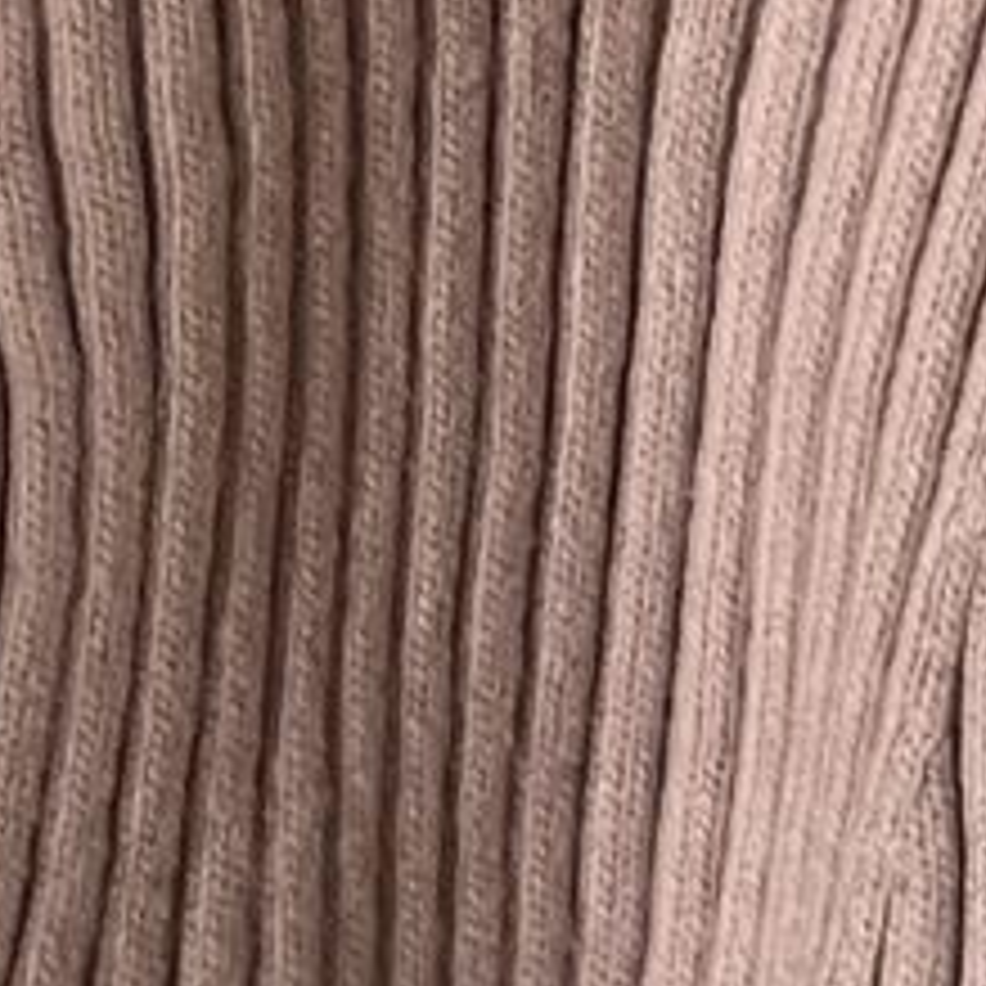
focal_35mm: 215
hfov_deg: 8.0
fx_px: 6929
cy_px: -1063
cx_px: 1373
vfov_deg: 7.8
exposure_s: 1/84
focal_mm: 5.1
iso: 125
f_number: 1.6
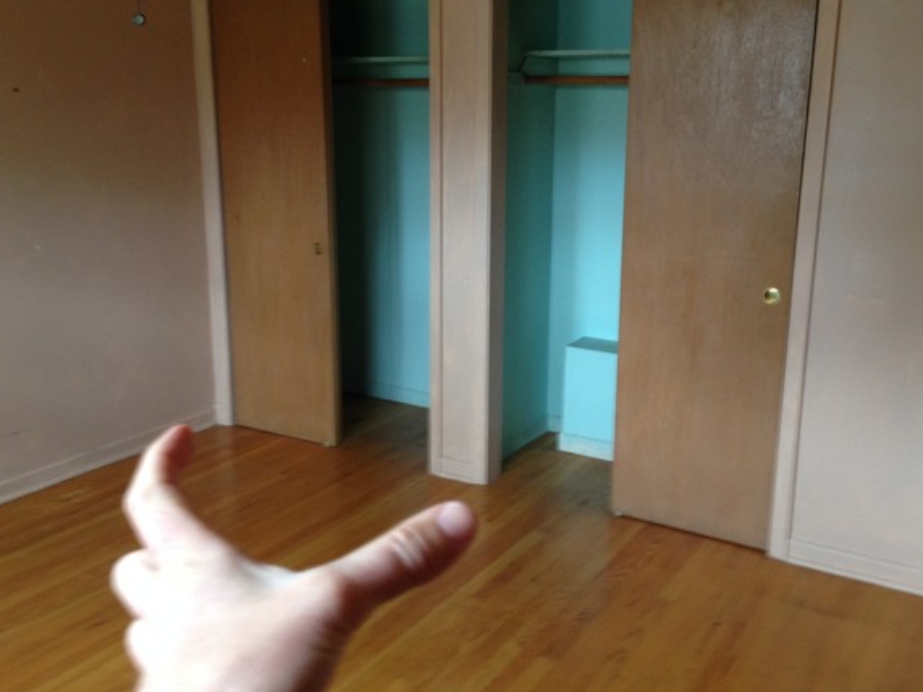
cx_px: 495
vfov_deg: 38.6
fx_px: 986
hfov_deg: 50.1
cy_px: 322
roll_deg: -2.1
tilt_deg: -11.7
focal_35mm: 37
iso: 100
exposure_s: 1/20
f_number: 2.4
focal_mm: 4.12
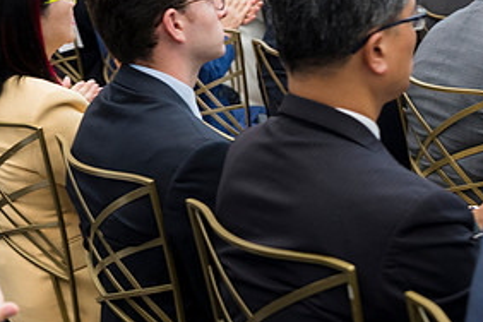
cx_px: 29
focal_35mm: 107
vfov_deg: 12.8
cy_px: 211
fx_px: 1435
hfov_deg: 18.7
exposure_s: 1/320
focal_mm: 35
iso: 720
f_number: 2.8
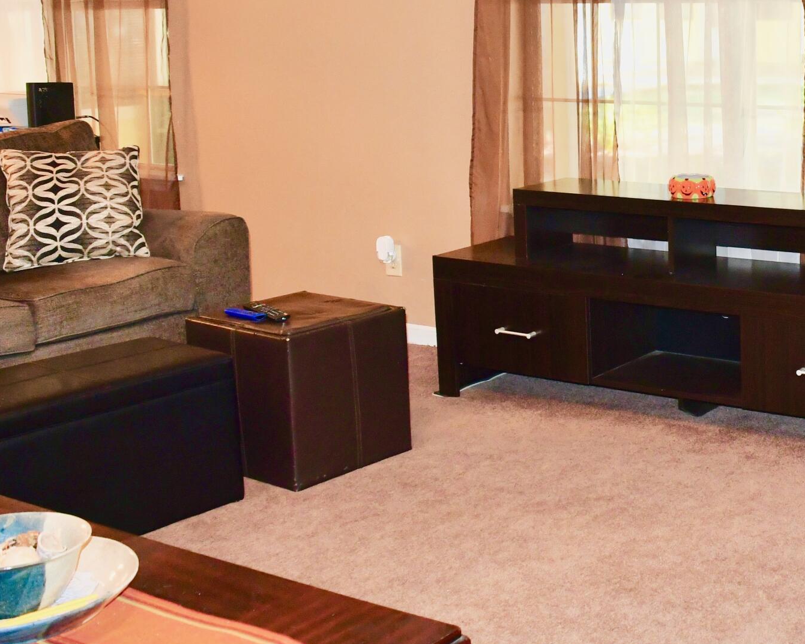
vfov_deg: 23.9
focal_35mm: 63
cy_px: 148
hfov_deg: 28.5
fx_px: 1501
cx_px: 765
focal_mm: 20
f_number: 3.5
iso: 1400
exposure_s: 1/60
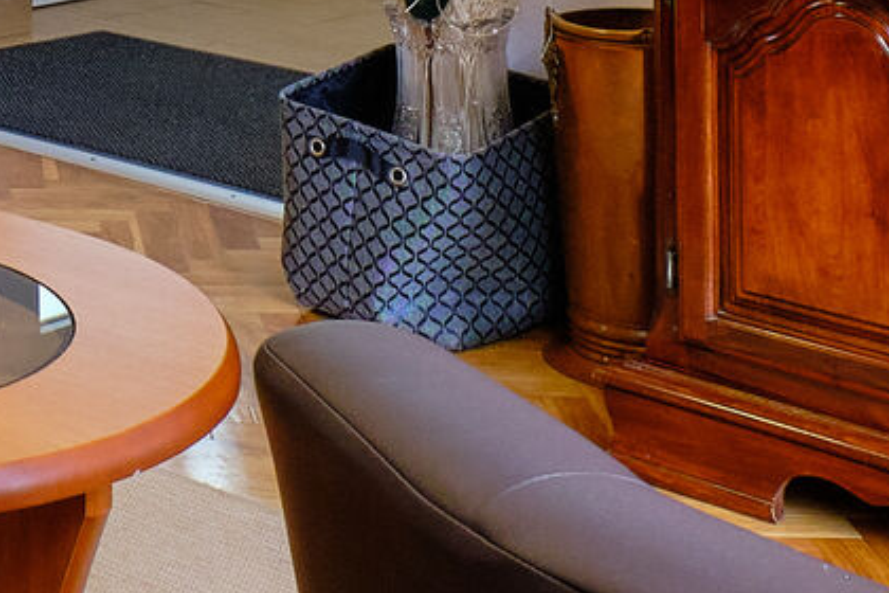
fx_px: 2469
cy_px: -700
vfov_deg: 11.8
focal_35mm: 100
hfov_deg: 18.9
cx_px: -282
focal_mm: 10
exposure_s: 1/8
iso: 320
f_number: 9
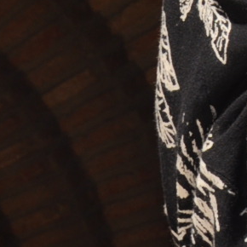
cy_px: -329
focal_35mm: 339
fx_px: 2737
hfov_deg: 4.9
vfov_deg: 5.0
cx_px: 730
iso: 200
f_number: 13
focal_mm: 36
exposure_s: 1/200
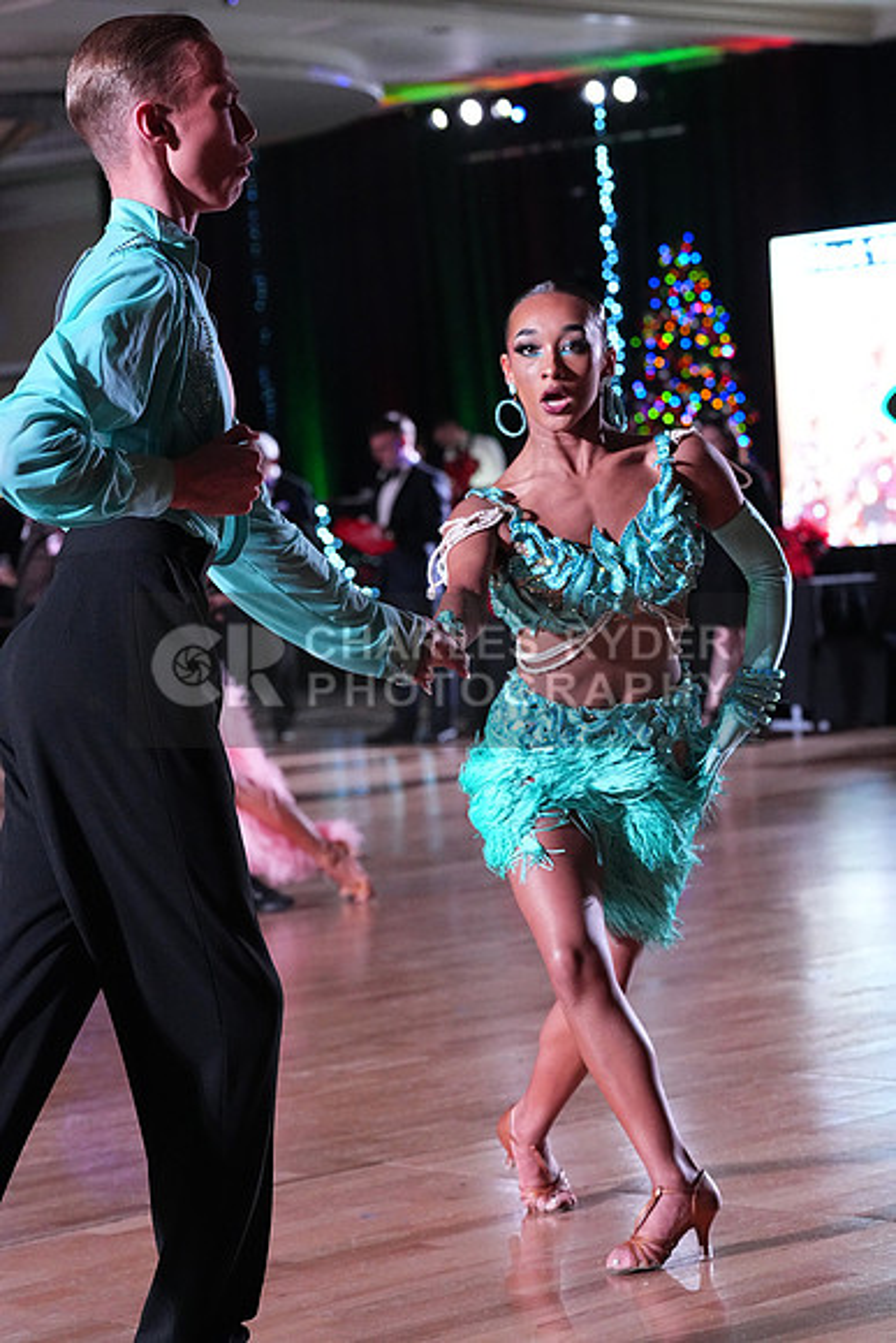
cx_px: 448
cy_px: 672
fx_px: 3544
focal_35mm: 95
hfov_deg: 14.4
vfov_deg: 21.5
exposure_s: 1/400
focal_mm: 95
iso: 10000
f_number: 5.6
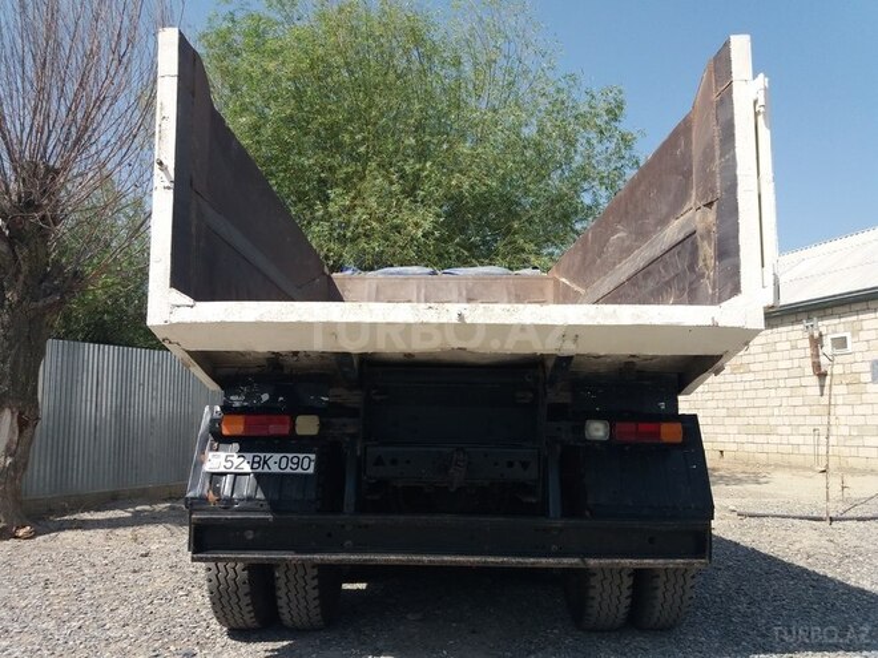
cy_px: 329
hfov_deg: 63.4
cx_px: 439
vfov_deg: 49.7
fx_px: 710
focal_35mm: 28
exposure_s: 1/1338
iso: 64
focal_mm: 3.7
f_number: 1.9
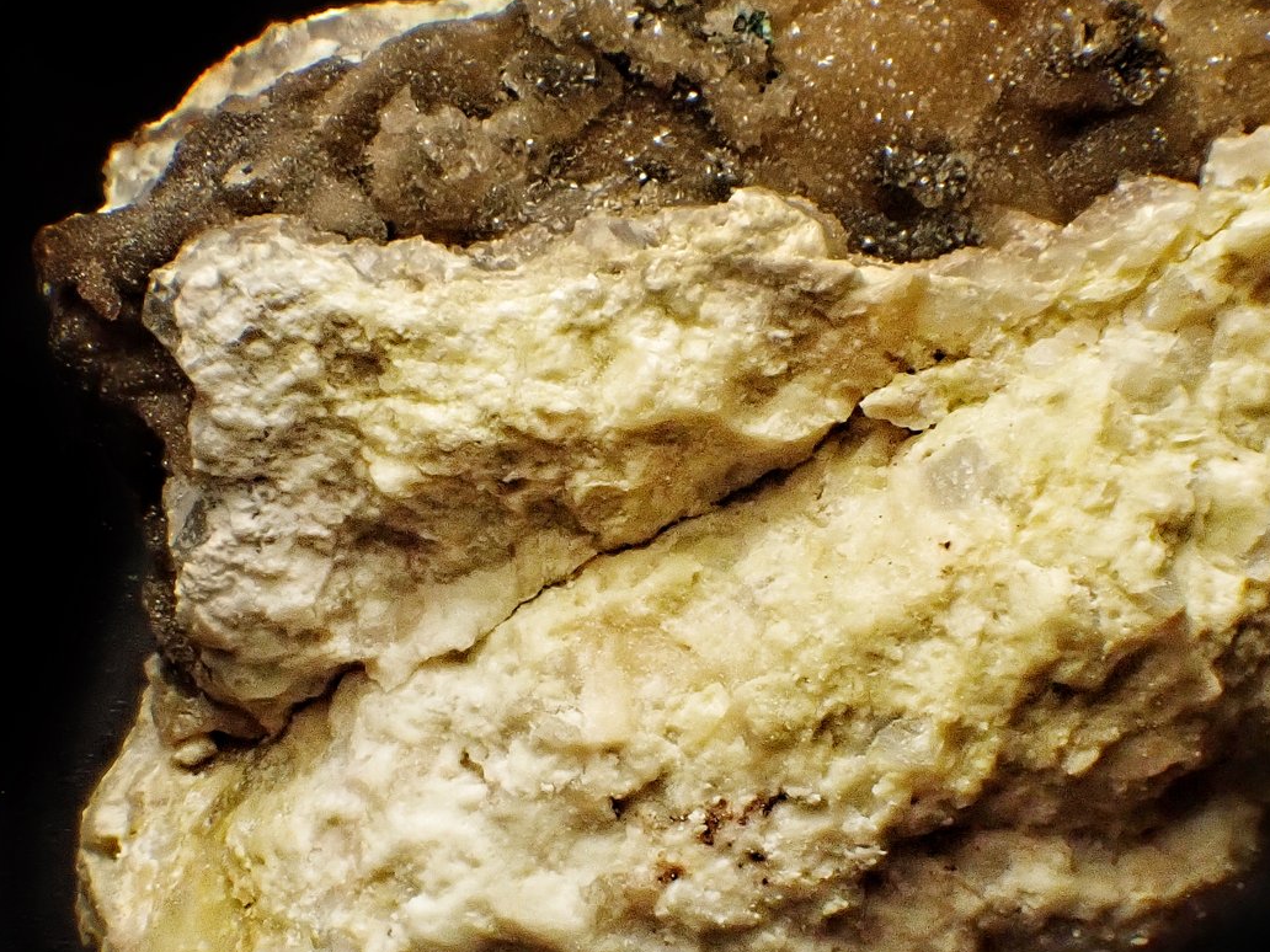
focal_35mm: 124
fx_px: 4549
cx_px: 753
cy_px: 565
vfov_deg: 11.9
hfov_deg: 15.9
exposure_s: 1/320
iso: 400
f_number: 5.6
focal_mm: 14.41
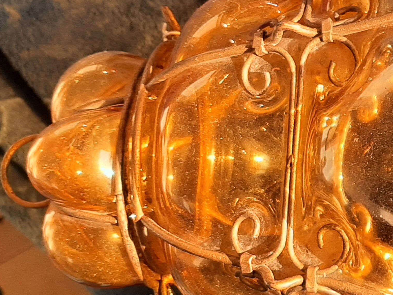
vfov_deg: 21.3
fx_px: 783
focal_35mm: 69
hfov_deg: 25.3
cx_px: 474
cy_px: 146
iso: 50
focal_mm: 3.93
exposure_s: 1/100
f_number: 1.7
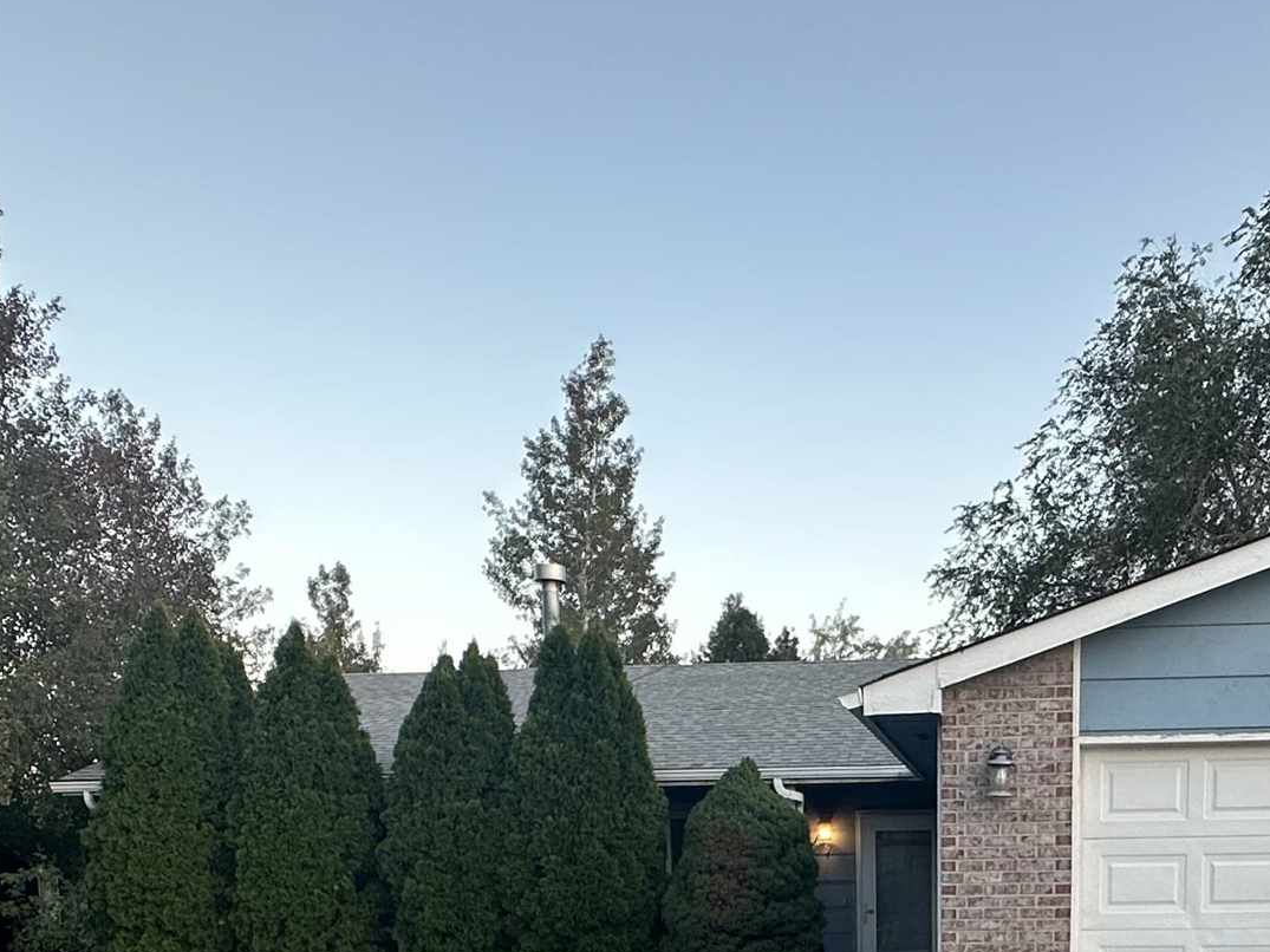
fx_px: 1467
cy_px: 1120
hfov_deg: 46.1
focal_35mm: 40
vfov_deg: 30.8
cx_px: 842
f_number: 2.2
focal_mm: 2.22
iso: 50
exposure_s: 1/99
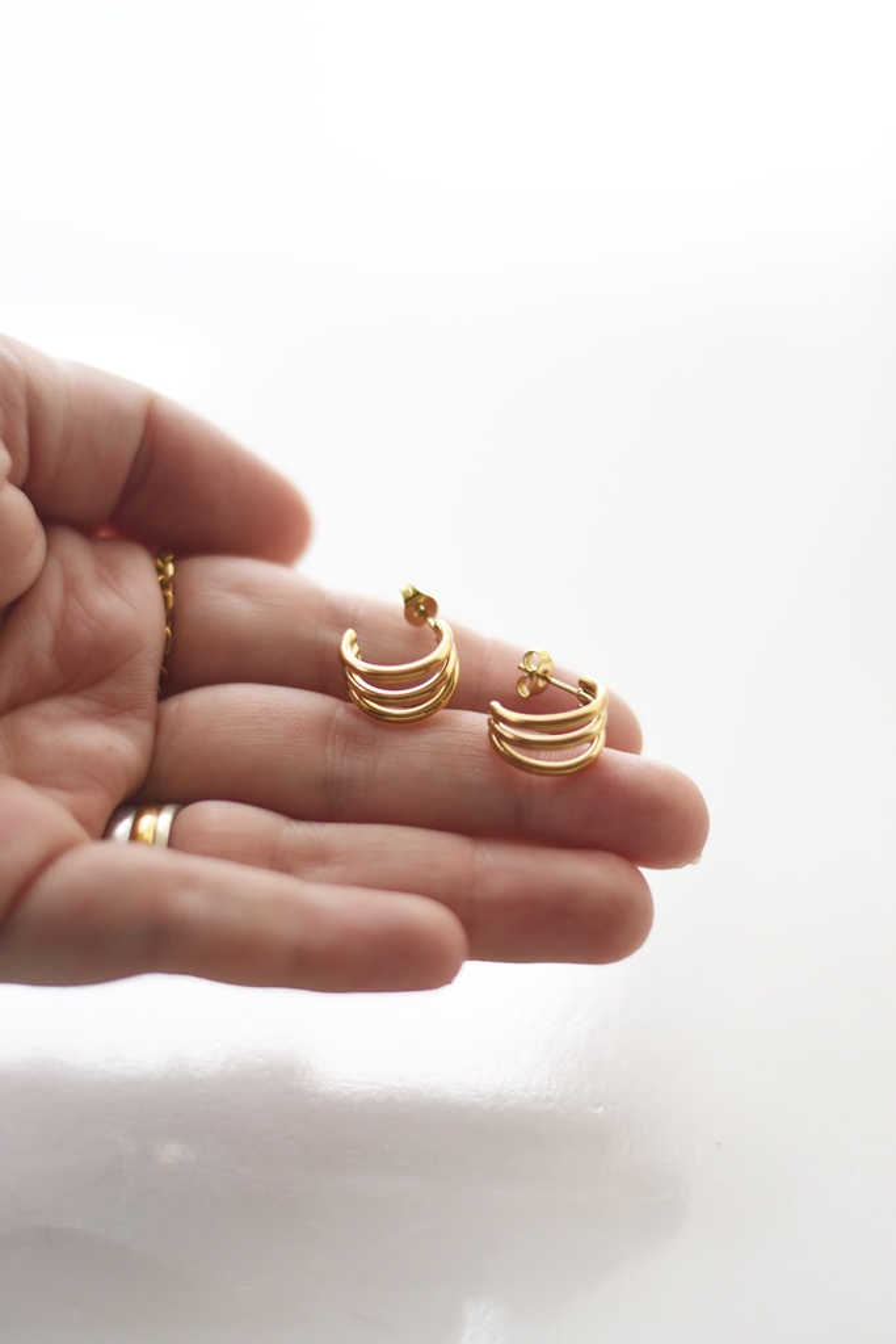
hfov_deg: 18.2
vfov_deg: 27.0
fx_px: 2799
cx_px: 448
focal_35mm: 75
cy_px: 672
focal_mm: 50
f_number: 1.8
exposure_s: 1/8000
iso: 320
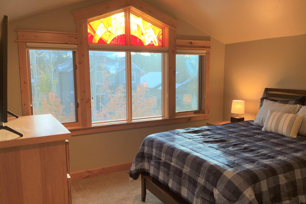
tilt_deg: -5.9
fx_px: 263
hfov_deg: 60.3
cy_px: 104
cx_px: 153
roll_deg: -0.6
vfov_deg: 42.3
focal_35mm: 31
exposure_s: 1/60
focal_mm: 3
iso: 125
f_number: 1.8
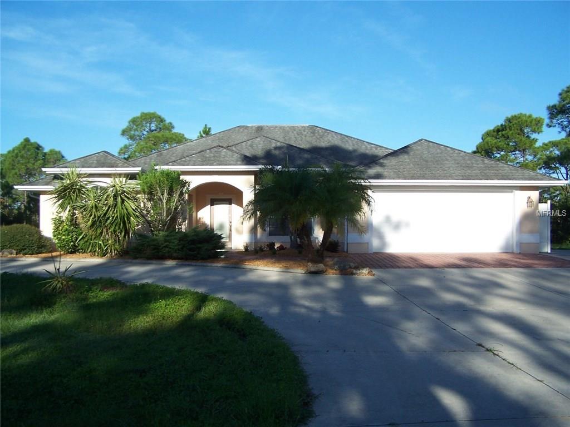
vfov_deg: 37.7
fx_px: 626
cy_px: 214
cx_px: 285
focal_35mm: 38
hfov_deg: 49.0
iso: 80
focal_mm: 6.3
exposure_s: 1/1000
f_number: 2.8
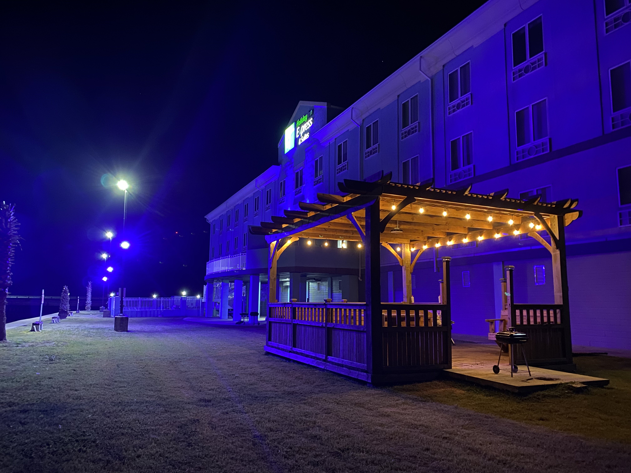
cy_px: 236
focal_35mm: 26
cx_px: 316
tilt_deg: +7.9
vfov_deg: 53.1
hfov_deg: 67.3
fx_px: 474
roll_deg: -1.0
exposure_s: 1/8
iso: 640
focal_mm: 4.25
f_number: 1.8
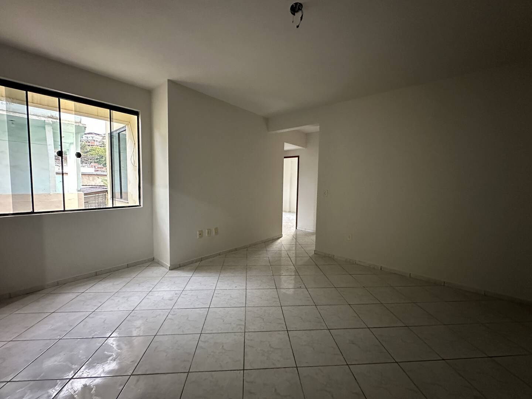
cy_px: 200
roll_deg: -1.1
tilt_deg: -3.7
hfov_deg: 102.1
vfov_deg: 85.7
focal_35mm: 14
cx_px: 266
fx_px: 215
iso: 800
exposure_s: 1/40
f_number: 2.2
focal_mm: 2.22
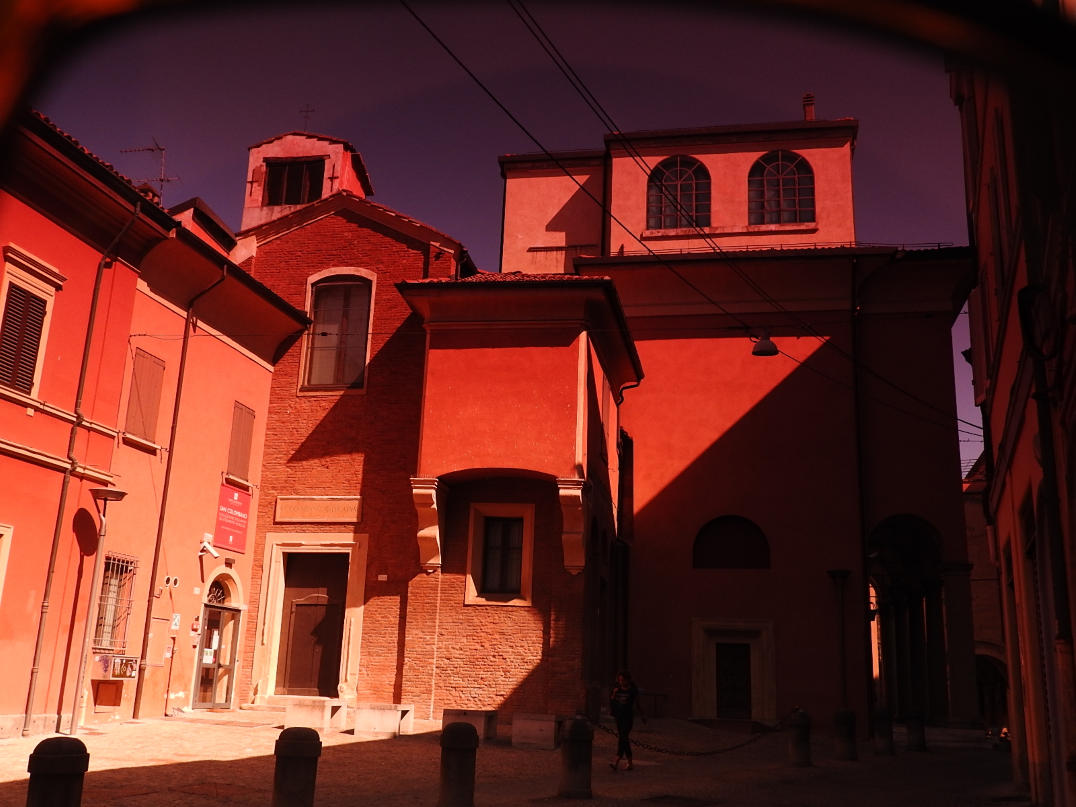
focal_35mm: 33
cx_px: 538
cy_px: 404
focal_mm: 5.9
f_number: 3.6
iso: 100
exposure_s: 1/320
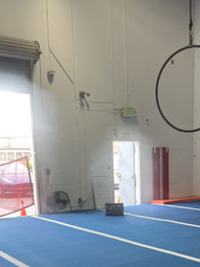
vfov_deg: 35.7
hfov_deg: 28.0
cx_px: 160
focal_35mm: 51
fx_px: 393
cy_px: 230
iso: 100
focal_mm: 5.7
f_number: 1.5
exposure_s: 1/120
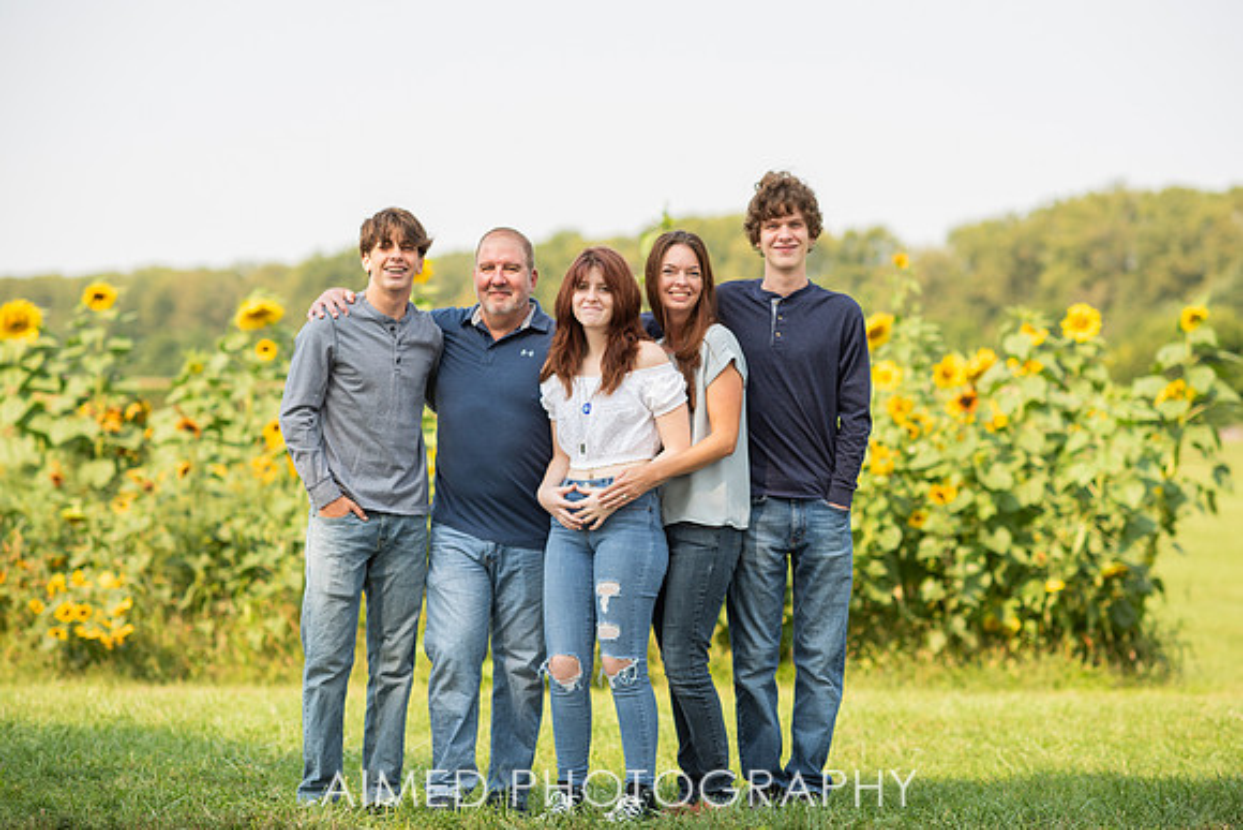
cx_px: 650
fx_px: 3217
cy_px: 375
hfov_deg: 21.9
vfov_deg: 14.7
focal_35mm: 93
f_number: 2.5
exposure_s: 1/640
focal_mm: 85
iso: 64
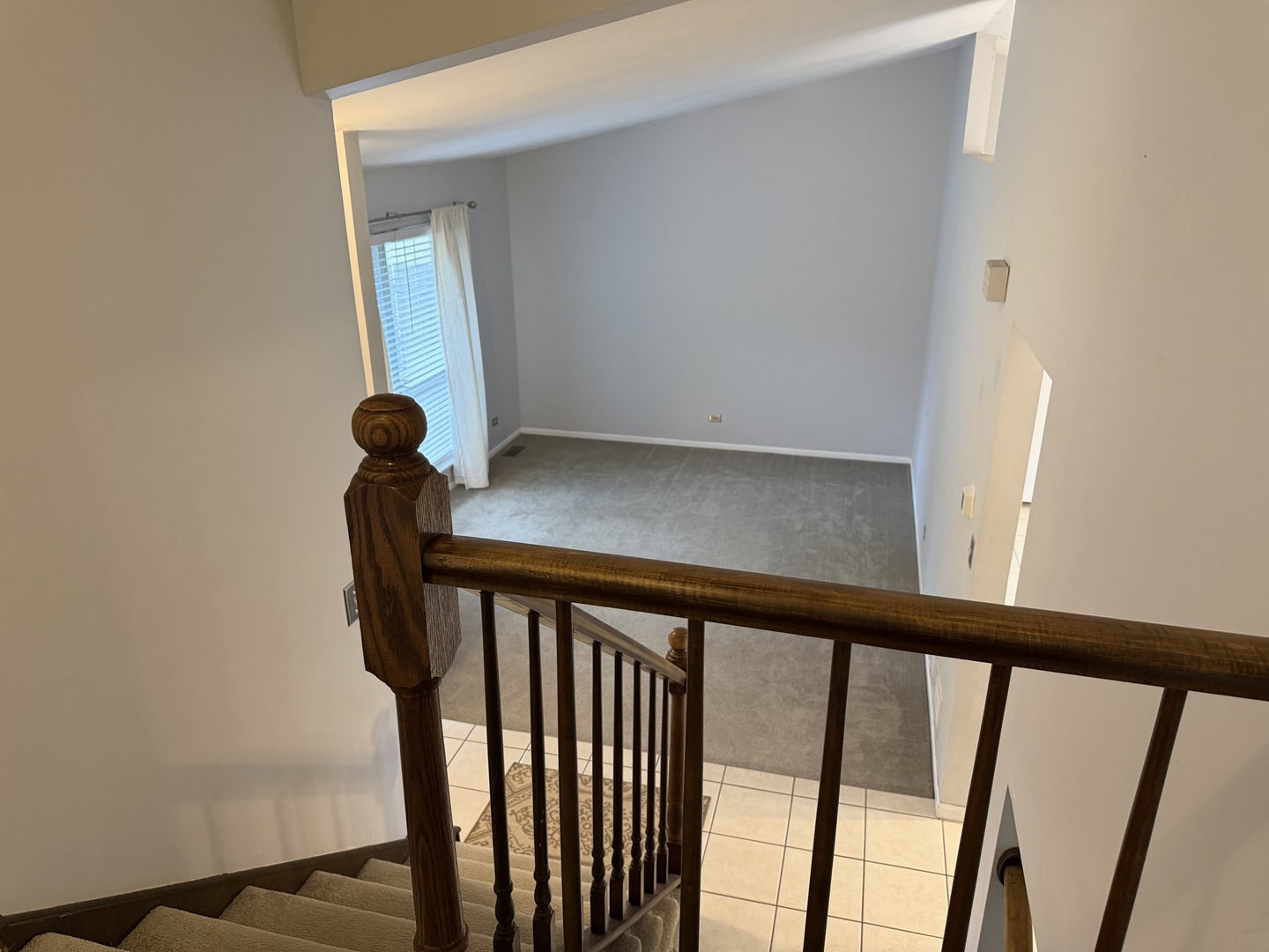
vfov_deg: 56.8
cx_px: 634
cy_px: 476
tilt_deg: -21.8
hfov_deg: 71.6
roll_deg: +0.6
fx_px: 880
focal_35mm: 24
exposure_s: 1/60
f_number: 1.78
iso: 320
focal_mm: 6.76
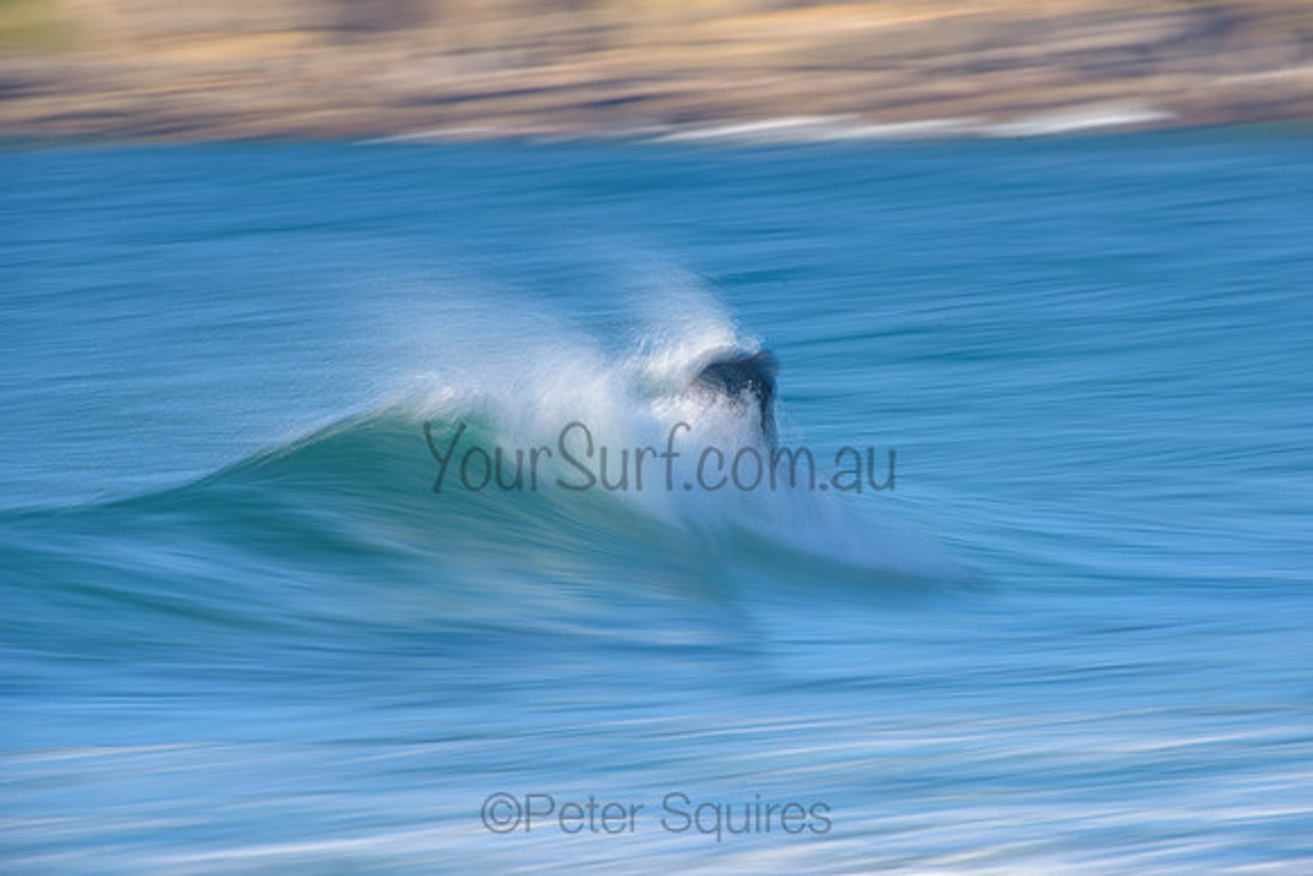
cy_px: 438
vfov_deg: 2.8
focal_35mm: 500
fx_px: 18240
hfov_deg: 4.1
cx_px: 656
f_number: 13
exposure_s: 1/6
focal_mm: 500
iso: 31
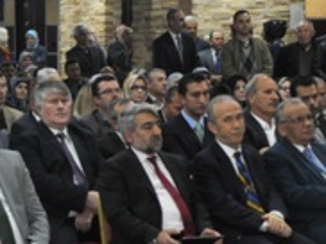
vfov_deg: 12.0
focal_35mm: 123
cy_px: 118
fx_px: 1156
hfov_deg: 15.8
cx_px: 2
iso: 800
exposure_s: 1/80
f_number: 3.8
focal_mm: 21
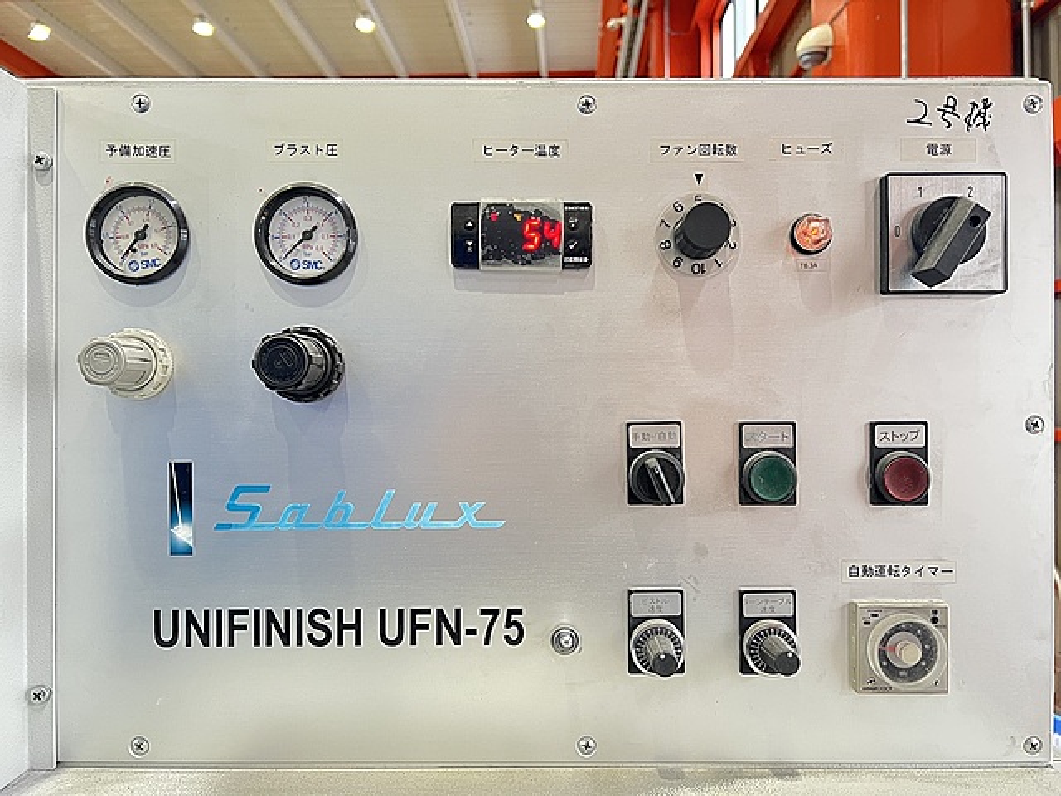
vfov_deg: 53.1
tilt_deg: +0.2
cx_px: 530
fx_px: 797
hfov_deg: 67.3
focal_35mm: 26
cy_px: 398
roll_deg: +0.9
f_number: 1.5
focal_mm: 5.7
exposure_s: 1/60
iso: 500
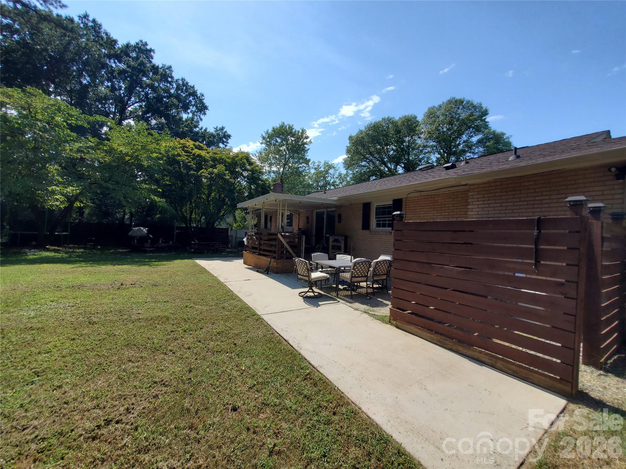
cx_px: 313
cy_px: 234
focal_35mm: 13
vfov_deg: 89.9
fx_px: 235
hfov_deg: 106.2
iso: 50
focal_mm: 1.8
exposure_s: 1/1108
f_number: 2.2
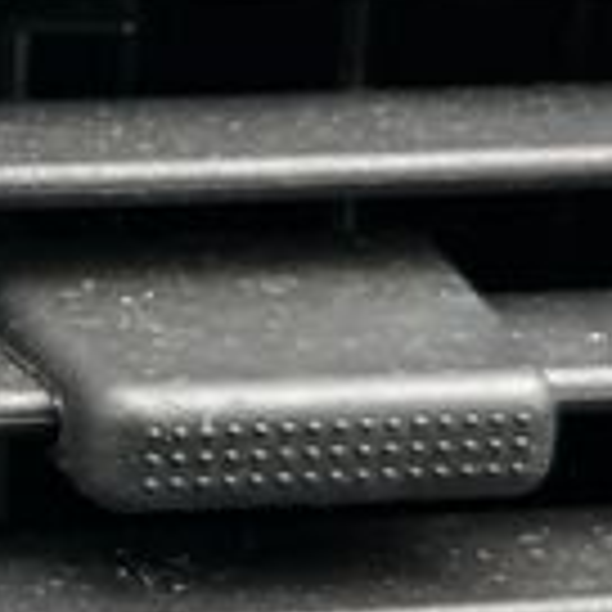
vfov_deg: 10.1
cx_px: -747
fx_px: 3460
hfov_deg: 9.3
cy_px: 45
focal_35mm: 173
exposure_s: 1/122
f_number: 1.6
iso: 50
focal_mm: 5.1
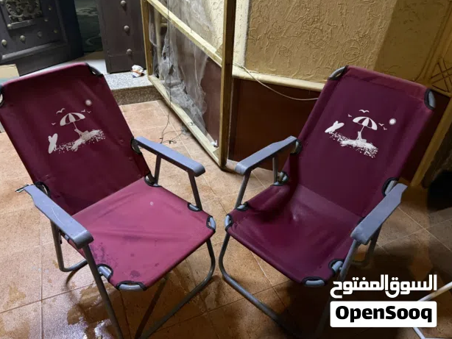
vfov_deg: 54.9
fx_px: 327
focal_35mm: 25
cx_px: 219
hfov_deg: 69.4
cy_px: 168
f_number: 1.78
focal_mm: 6.76
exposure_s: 1/30
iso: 1000
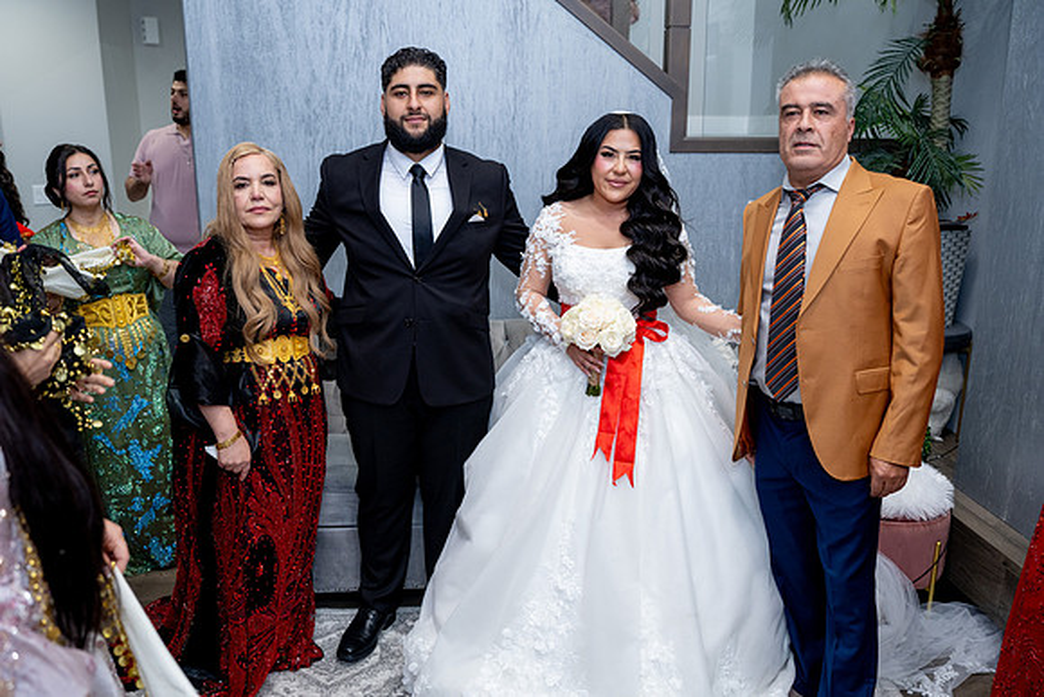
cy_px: 348
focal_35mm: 28
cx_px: 522
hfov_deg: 65.5
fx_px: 812
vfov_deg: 46.4
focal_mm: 28
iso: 1000
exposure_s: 1/160
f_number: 2.8
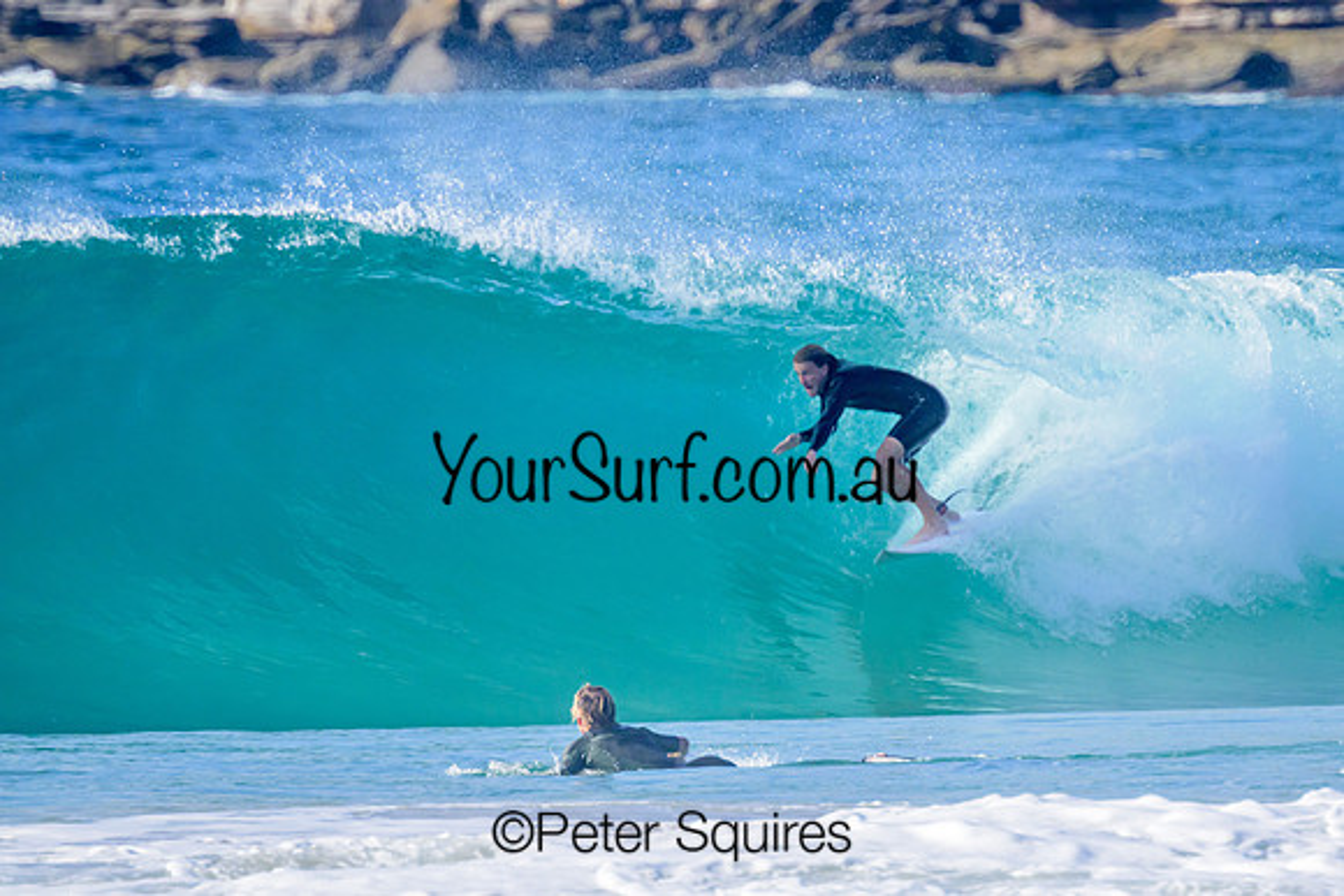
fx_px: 34592
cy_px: 390
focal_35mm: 926
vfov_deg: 1.5
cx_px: 759
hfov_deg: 2.2
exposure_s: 1/2000
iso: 1600
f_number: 11
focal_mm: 800
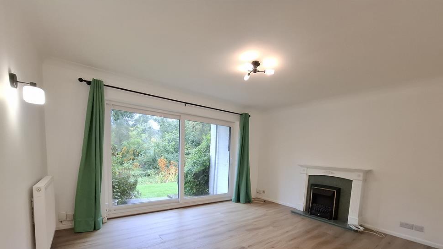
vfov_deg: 67.8
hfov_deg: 103.0
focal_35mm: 15
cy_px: 173
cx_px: 219
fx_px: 176
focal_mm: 1.74
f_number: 2.2
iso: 100
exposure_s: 1/50
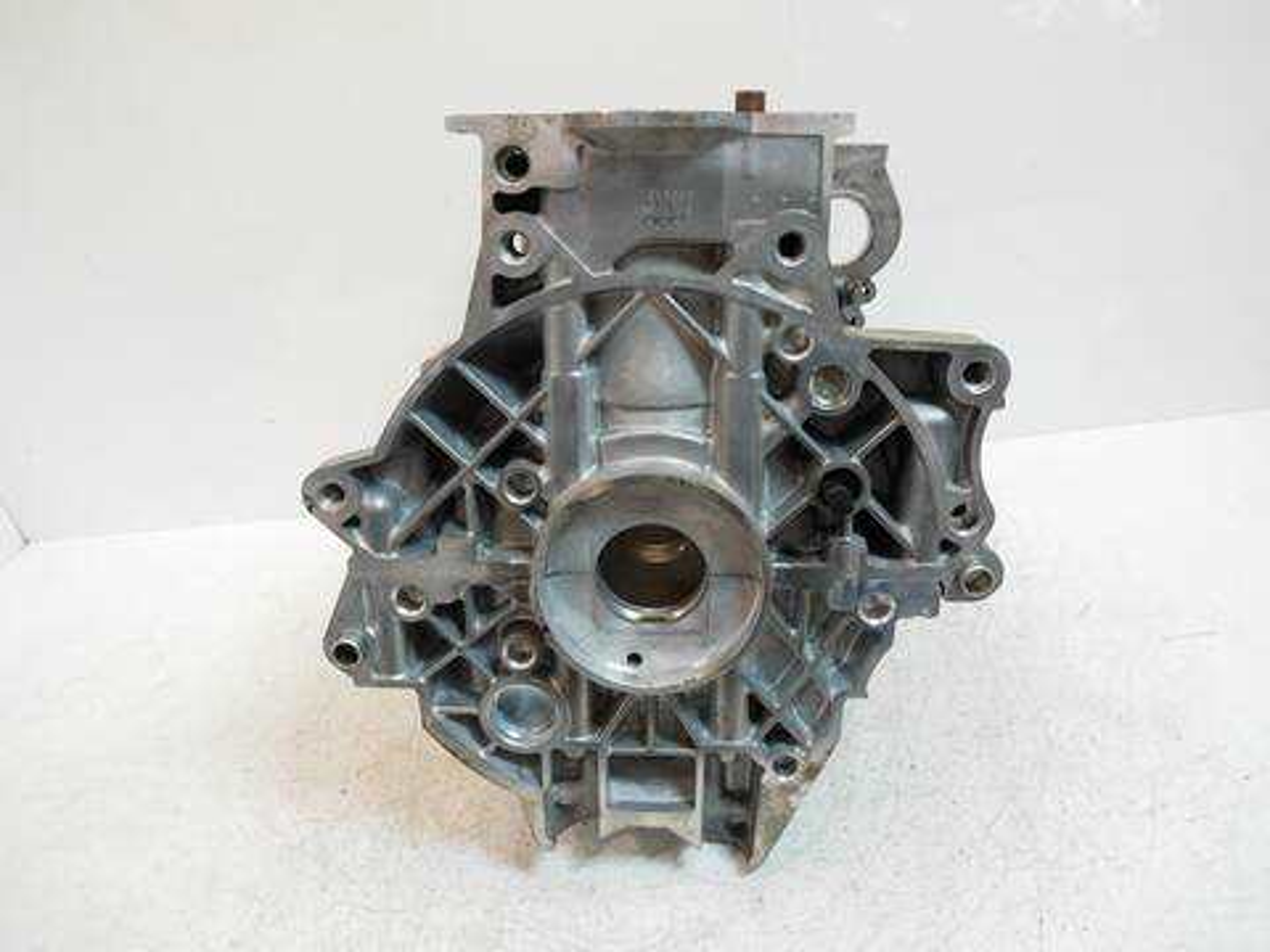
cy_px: 476
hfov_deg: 71.6
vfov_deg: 56.8
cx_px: 635
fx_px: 881
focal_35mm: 24
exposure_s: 1/60
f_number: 3.5
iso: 250
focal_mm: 12
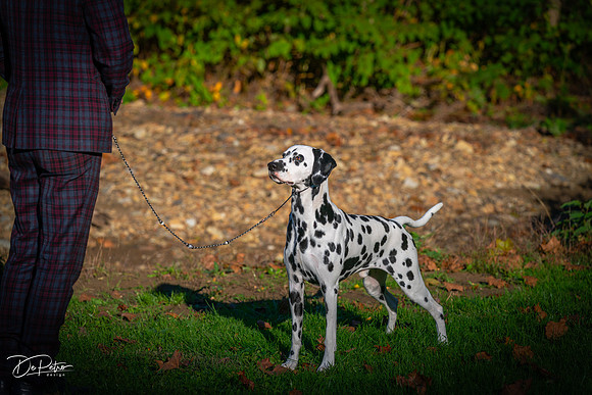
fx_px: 2122
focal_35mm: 129
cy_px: 198
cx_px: 296
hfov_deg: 15.9
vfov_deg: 10.6
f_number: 4.5
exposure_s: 1/800
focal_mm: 129
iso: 100
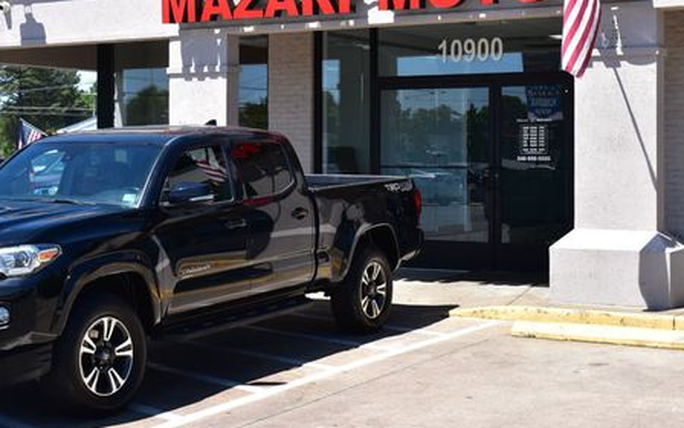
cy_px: 153
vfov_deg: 19.2
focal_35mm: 68
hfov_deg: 30.3
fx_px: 1263
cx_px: 316
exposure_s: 1/400
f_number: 11
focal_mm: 31
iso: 400
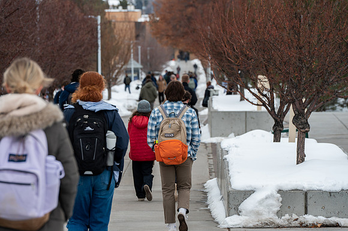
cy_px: 116
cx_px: 174
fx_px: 1947
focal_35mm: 202
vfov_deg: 6.8
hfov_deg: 10.2
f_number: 8
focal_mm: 200
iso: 160
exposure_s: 1/400
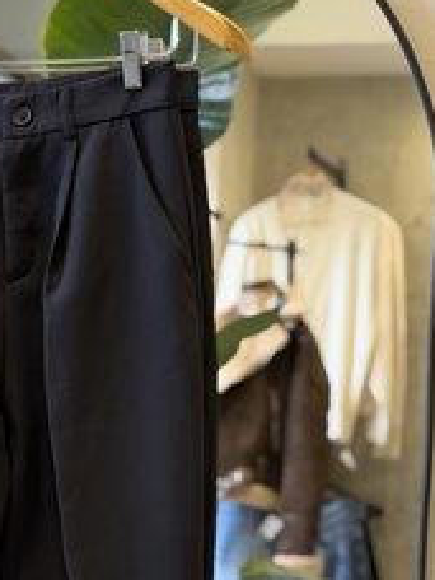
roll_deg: +0.1
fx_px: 1877
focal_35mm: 112
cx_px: 43
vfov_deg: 17.4
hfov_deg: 13.1
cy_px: 487
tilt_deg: -11.8
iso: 160
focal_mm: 6.76
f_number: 1.78
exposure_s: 1/50
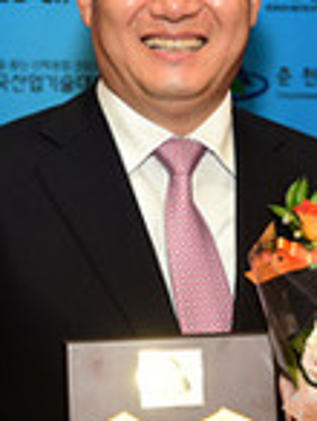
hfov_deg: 11.8
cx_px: 184
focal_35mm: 126
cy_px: 223
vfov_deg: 15.6
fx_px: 1534
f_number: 3.5
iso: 800
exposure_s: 1/200
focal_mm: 32
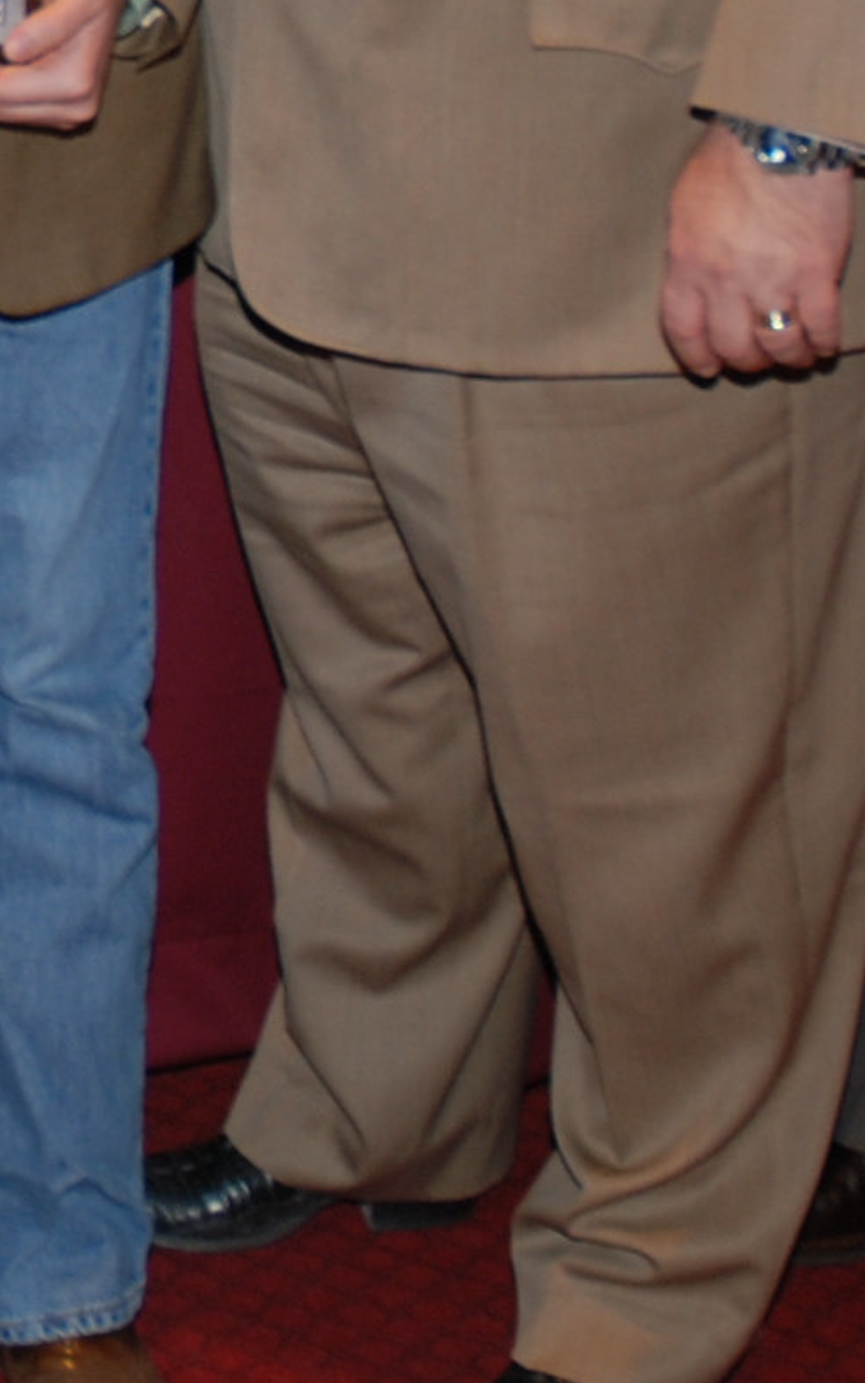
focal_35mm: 124
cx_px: -612
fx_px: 4676
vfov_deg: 16.4
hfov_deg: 10.1
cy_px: -54
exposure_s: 1/60
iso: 200
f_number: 4
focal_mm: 22
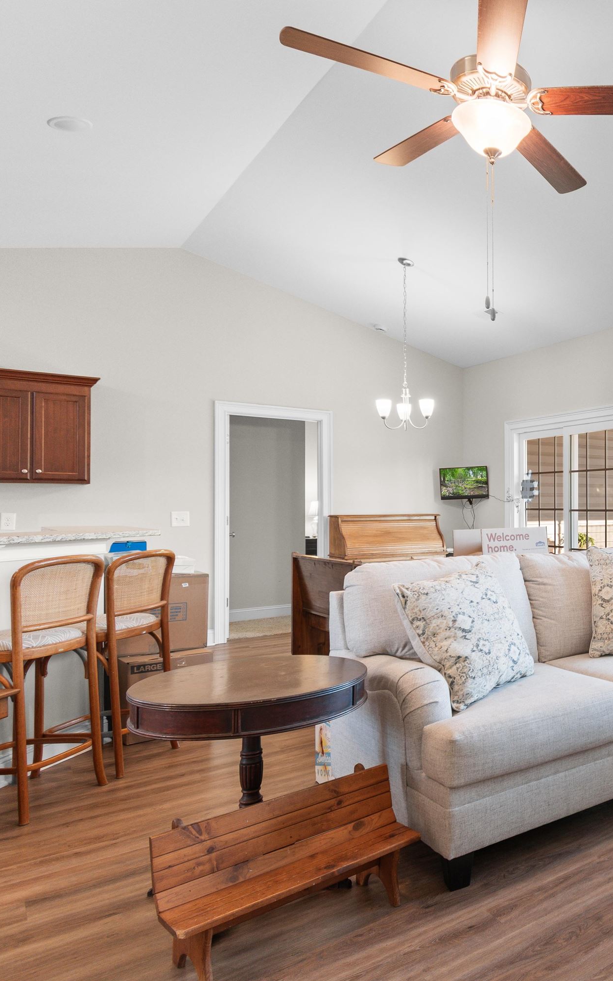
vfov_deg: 72.5
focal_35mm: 25
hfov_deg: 41.5
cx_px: 639
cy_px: 499
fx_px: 668
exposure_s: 1/2
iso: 100
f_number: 4.8
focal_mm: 11
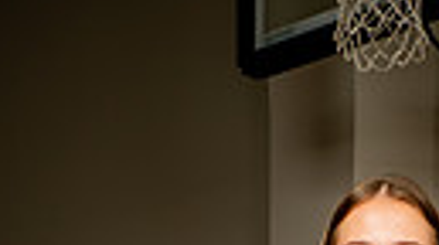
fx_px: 1534
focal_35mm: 132
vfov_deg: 7.9
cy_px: 725
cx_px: 330
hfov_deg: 16.2
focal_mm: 36
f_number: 8
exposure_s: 1/500
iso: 250
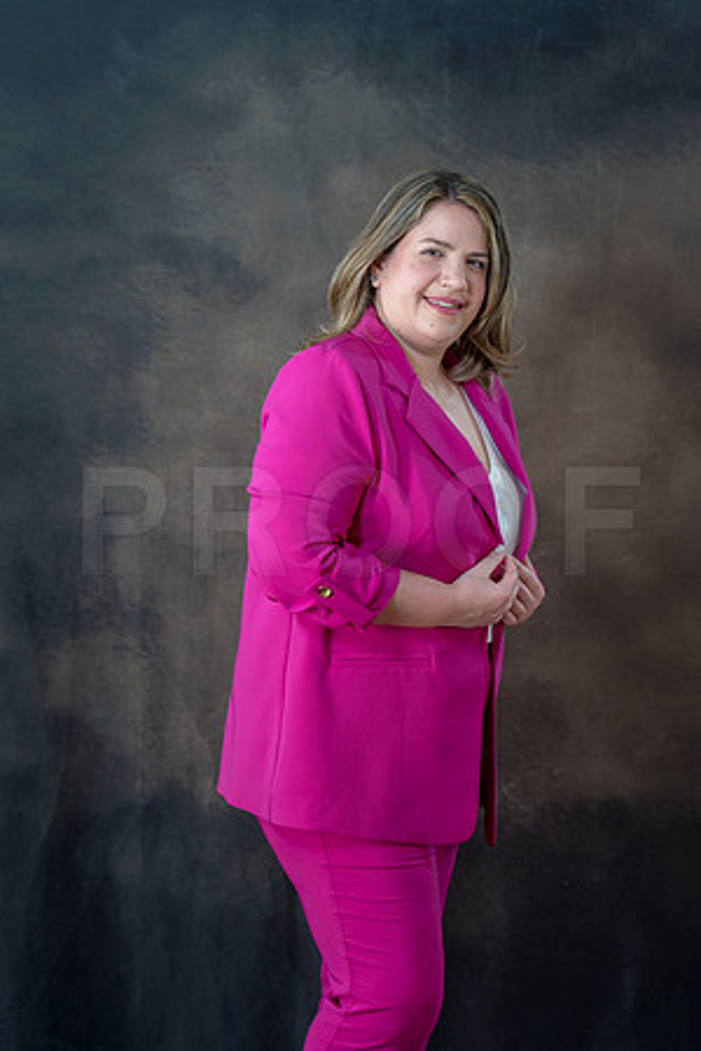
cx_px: 350
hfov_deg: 13.0
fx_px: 3067
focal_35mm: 105
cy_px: 526
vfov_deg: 19.5
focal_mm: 105
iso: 400
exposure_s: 1/100
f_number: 4.5
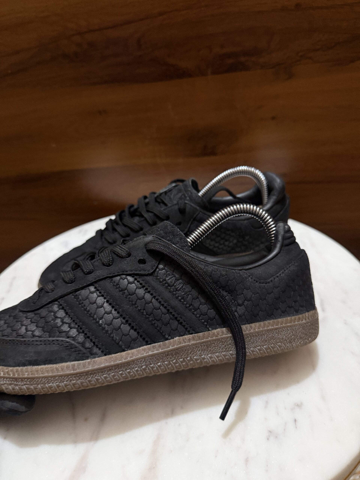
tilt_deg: -30.2
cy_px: 240
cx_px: 180
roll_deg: +6.6
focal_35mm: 24
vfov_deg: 71.6
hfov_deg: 56.8
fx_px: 333
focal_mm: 6.76
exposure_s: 1/50
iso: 400
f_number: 1.78
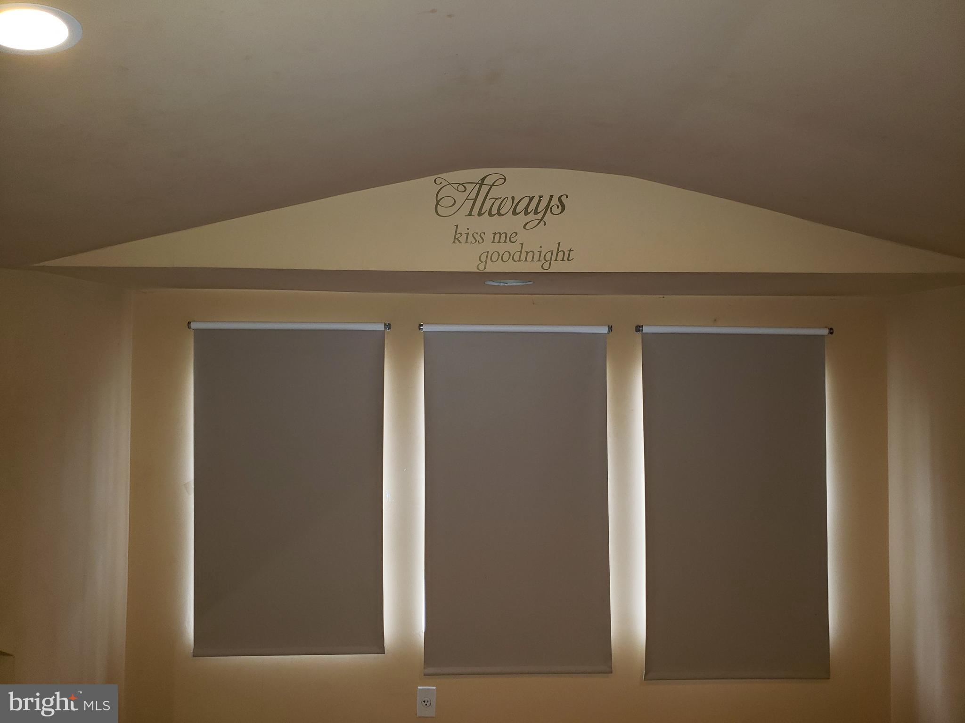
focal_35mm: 26
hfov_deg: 67.3
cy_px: 362
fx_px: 725
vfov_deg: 53.1
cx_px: 482
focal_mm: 4.3
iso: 125
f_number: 1.5
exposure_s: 1/24
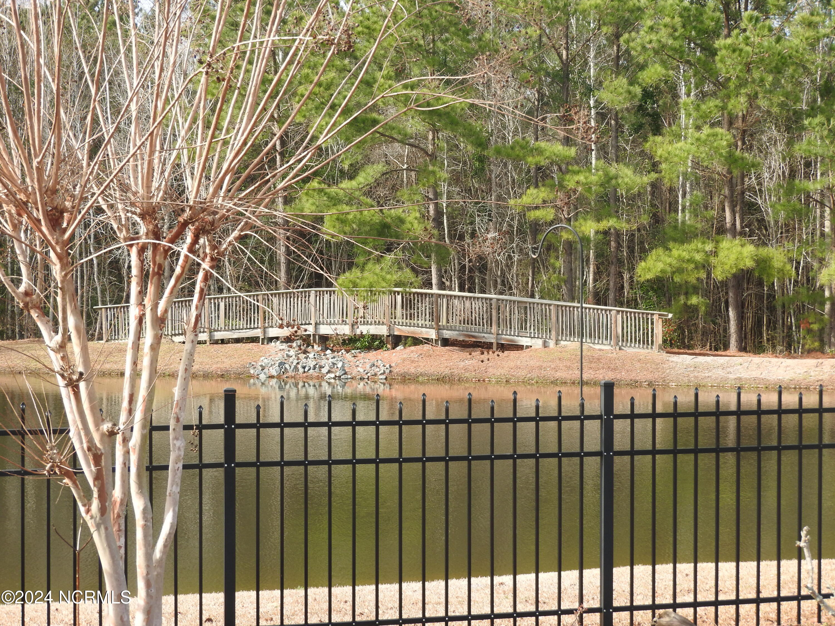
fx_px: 1568
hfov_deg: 29.8
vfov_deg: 22.6
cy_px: 313
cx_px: 418
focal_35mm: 65
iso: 100
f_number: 4.2
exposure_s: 1/200
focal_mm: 11.6
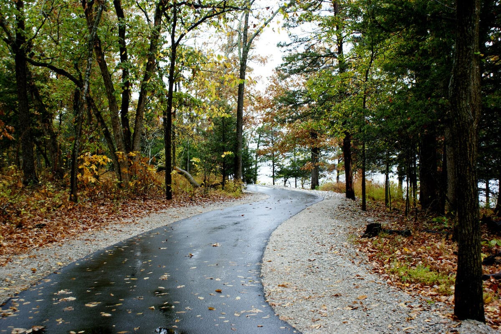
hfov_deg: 46.4
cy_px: 167
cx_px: 250
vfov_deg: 31.9
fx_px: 584
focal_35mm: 42
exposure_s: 1/50
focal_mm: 28
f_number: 4.5
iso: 125
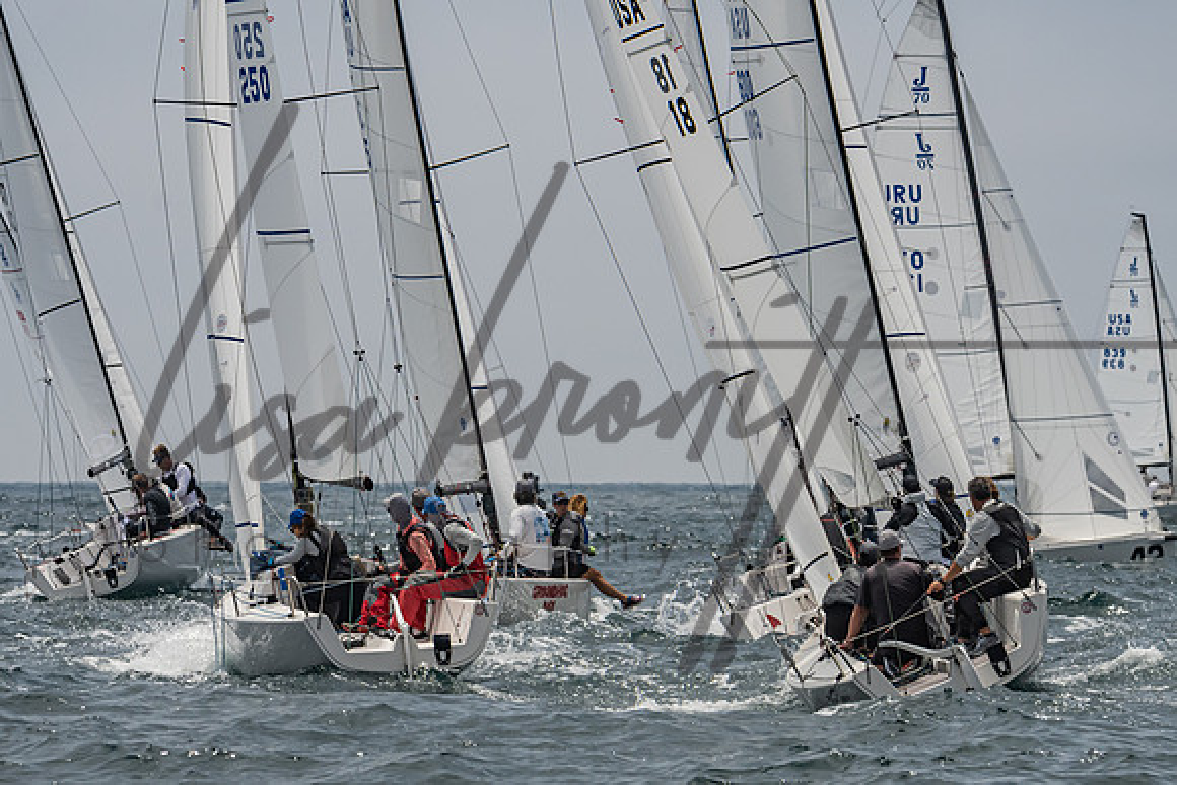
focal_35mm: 304
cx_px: 674
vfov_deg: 4.5
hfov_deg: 6.8
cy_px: 480
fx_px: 9945
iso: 400
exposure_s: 1/3200
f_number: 6.3
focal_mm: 185
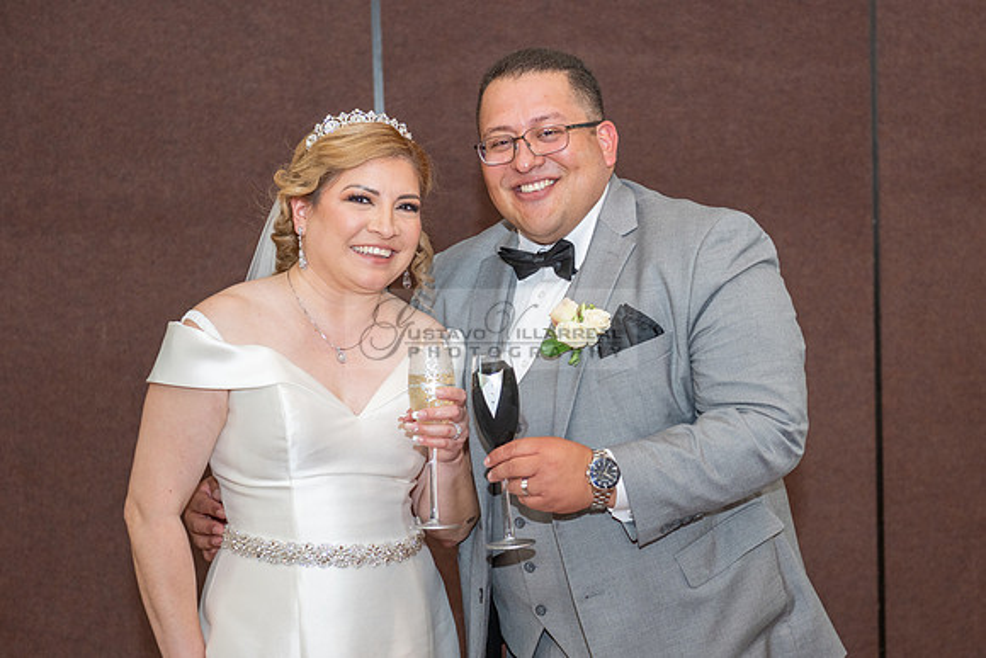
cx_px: 544
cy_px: 394
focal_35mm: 72
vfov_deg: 18.9
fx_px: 1970
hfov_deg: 28.1
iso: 800
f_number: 3.5
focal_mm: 60
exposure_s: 1/125
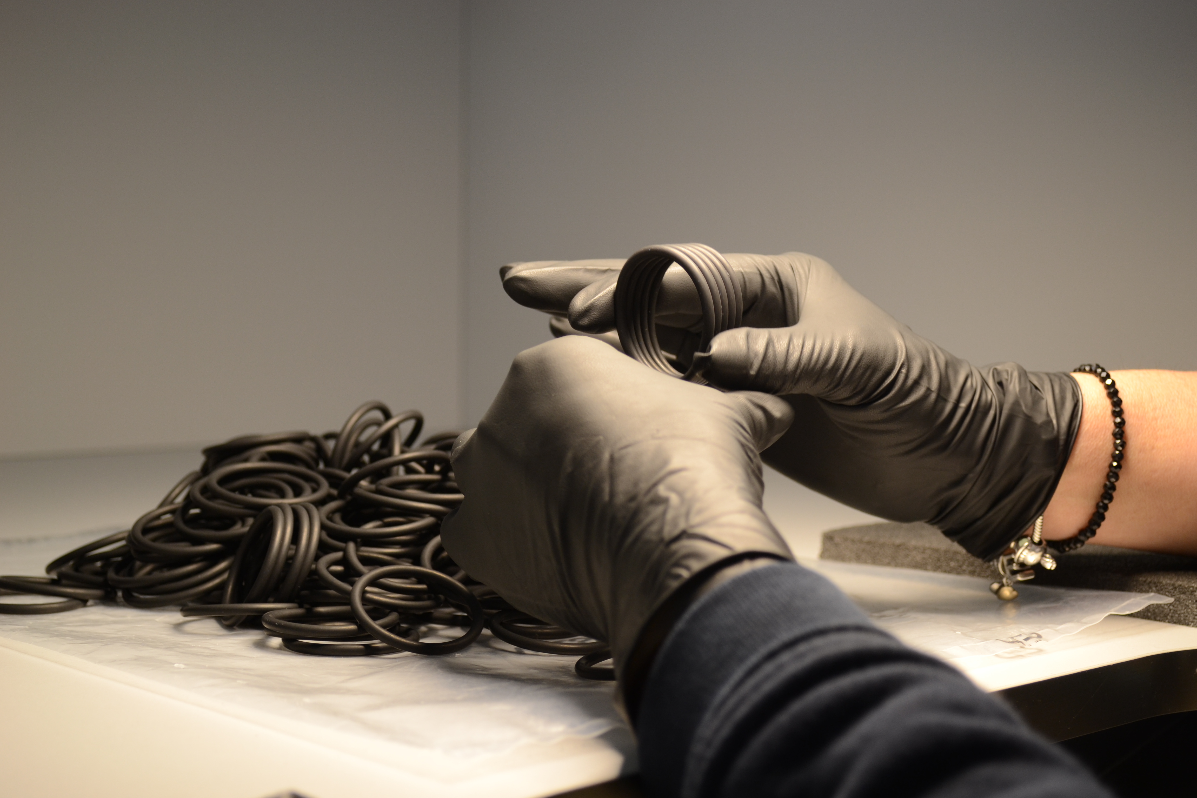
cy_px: 399
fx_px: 1995
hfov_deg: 33.4
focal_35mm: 60
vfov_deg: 22.6
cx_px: 598
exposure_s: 1/20
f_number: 5.3
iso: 200
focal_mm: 40
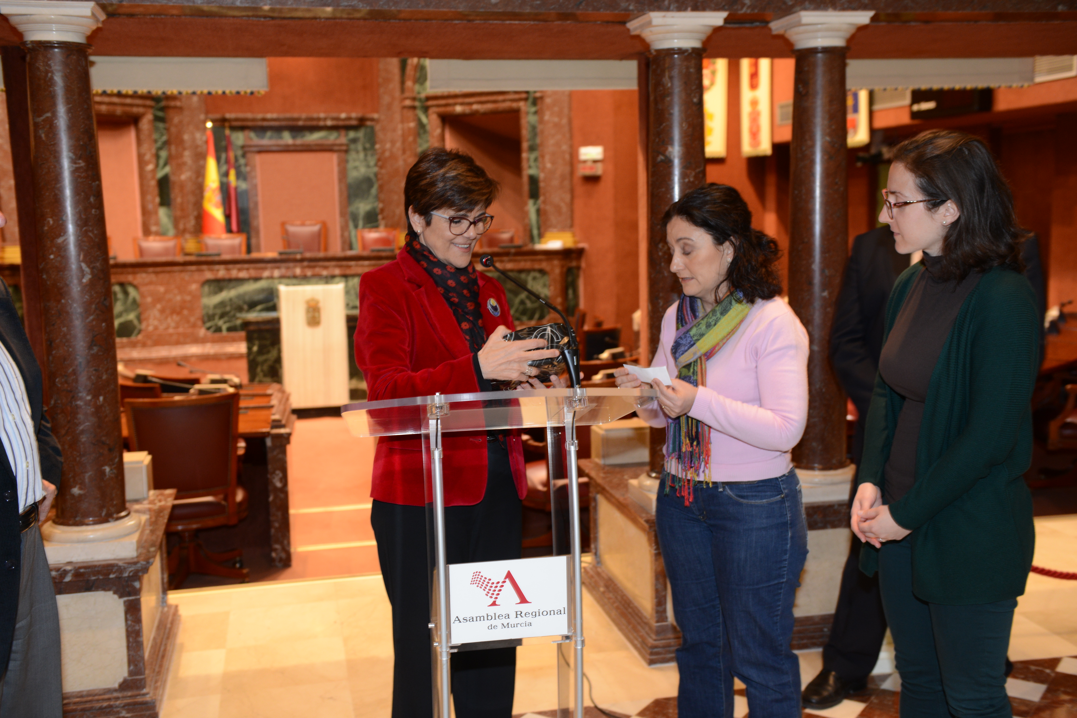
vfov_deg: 33.4
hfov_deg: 48.5
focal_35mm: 40
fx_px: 1197
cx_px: 538
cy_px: 359
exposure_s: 1/30
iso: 800
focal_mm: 40
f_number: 3.5
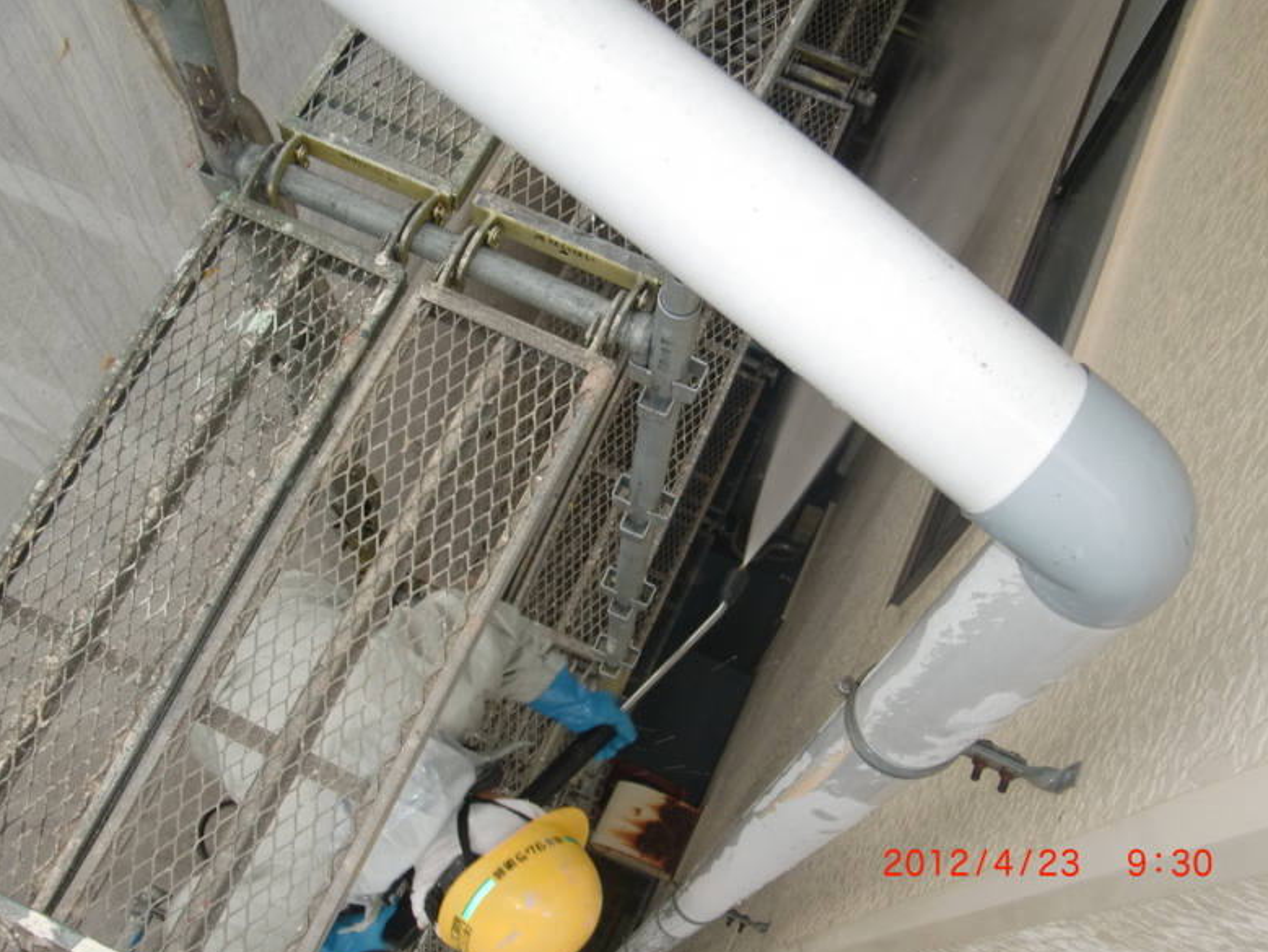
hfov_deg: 47.8
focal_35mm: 39
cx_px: 646
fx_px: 1429
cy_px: 474
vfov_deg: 36.8
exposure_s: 1/80
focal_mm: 6.66
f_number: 3.9
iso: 64
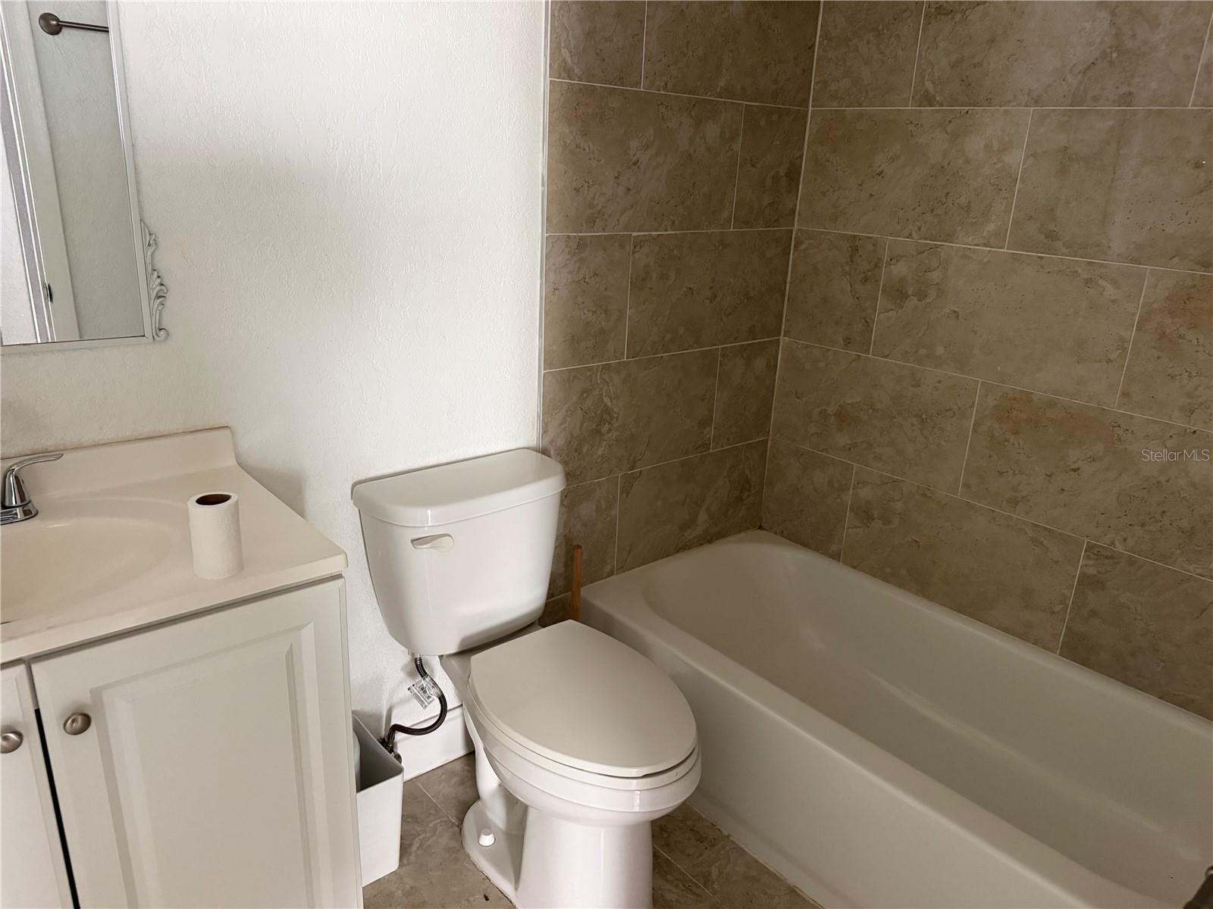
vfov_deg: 56.8
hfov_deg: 71.6
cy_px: 454
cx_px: 606
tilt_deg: -19.0
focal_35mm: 24
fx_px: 841
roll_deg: -3.3
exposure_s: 1/60
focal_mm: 6.76
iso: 640
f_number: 1.78
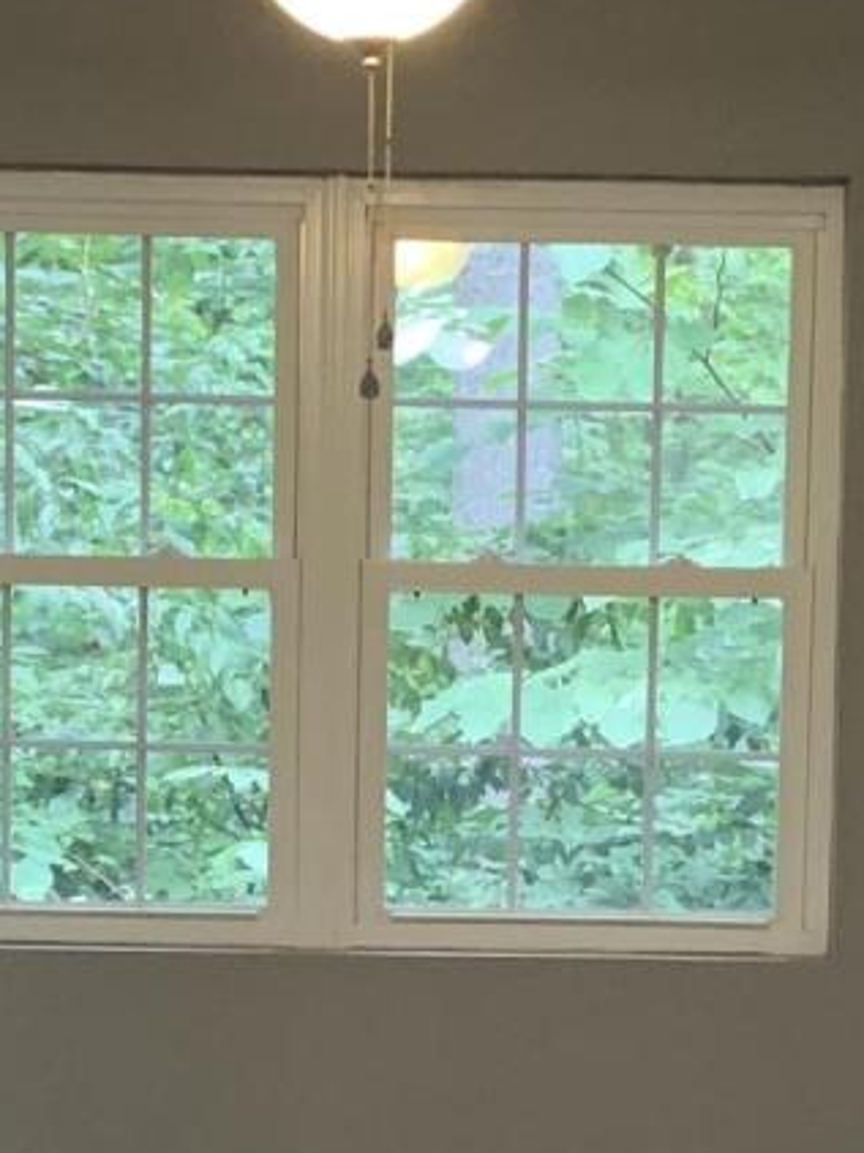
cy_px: 951
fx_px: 4095
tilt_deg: -5.1
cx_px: 491
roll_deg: -1.3
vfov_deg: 15.9
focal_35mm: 123
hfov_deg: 12.0
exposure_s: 1/60
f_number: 1.8
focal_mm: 4.25
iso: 200
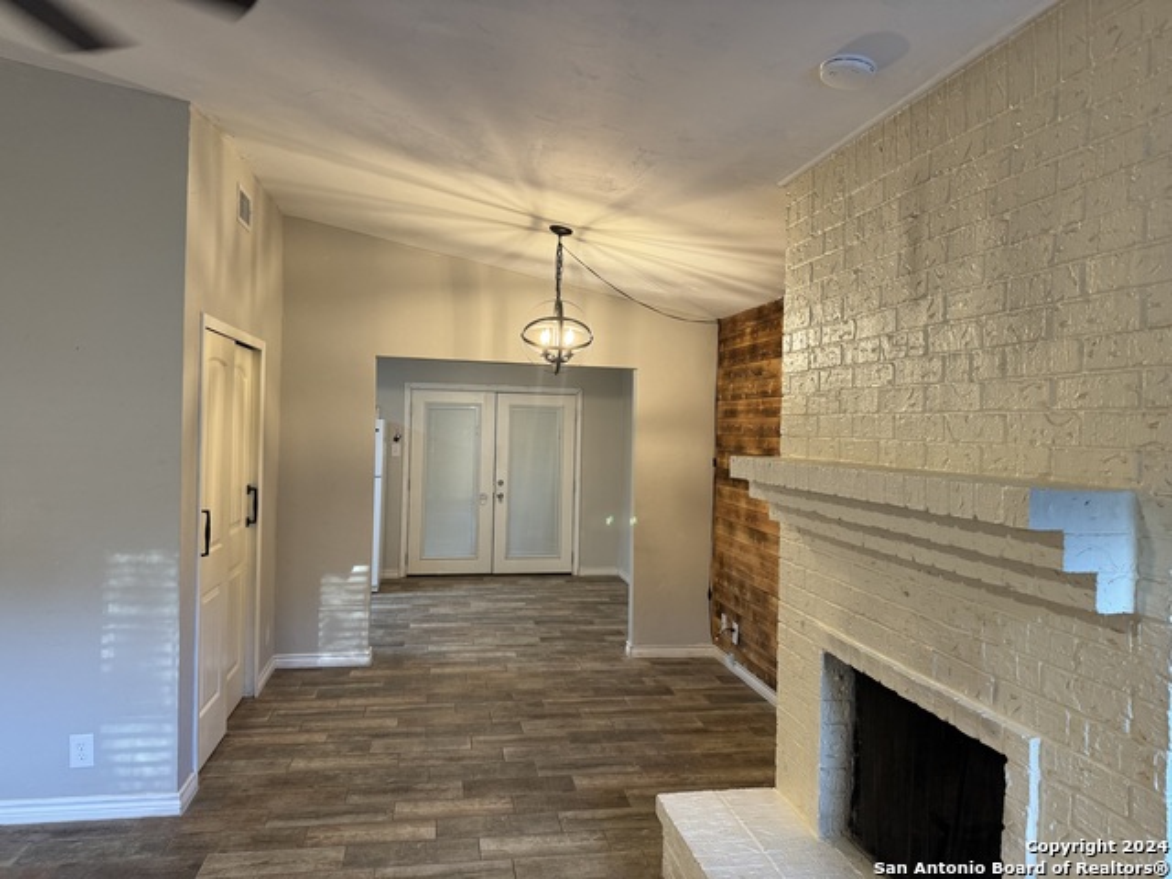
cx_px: 586
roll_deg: -2.0
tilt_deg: +0.5
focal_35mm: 24
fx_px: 813
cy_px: 440
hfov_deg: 71.6
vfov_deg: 56.8
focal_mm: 6.76
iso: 200
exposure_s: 1/60
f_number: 1.78
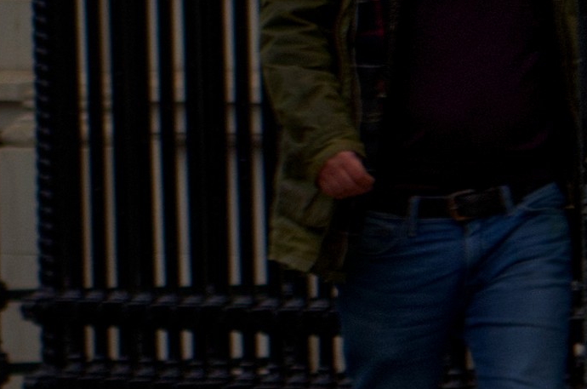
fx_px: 22764
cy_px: 455
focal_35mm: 1399
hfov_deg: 1.5
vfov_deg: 1.0
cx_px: -1324
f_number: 4.8
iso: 250
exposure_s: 1/200
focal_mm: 130
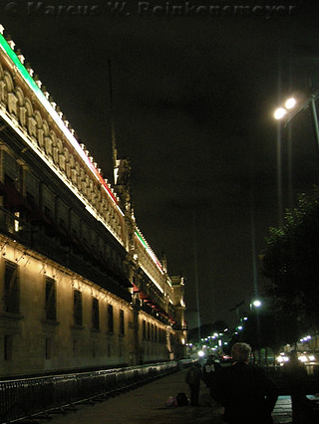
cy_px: 214
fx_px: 601
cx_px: 38
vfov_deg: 38.9
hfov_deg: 28.7
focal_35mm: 49
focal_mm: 7.5
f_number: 2.7
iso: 400
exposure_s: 1/4.9
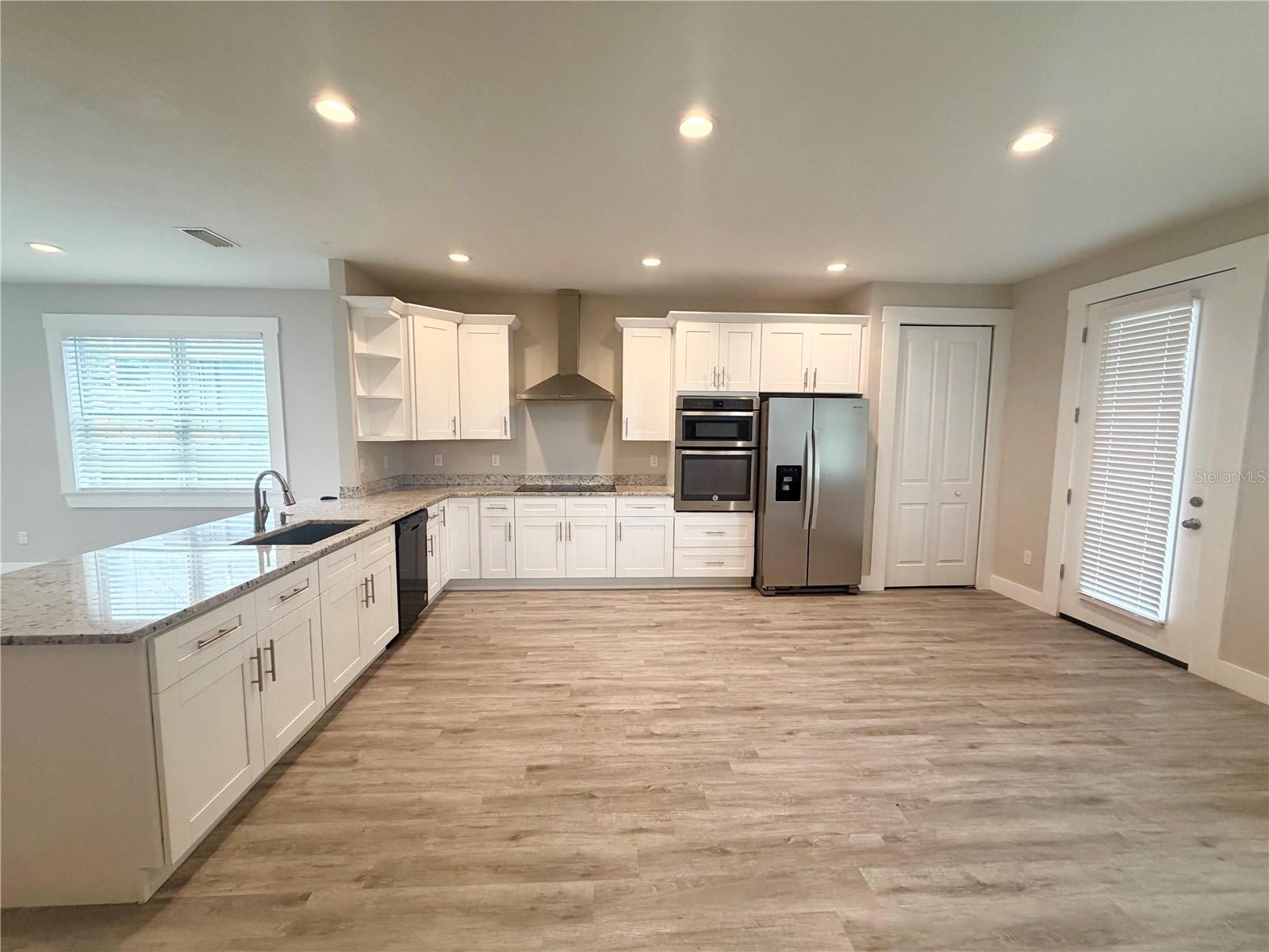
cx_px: 634
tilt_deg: -4.5
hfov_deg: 102.1
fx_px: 513
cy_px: 476
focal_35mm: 14
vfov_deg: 85.7
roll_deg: -0.7
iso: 320
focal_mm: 2.22
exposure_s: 1/120
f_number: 2.2
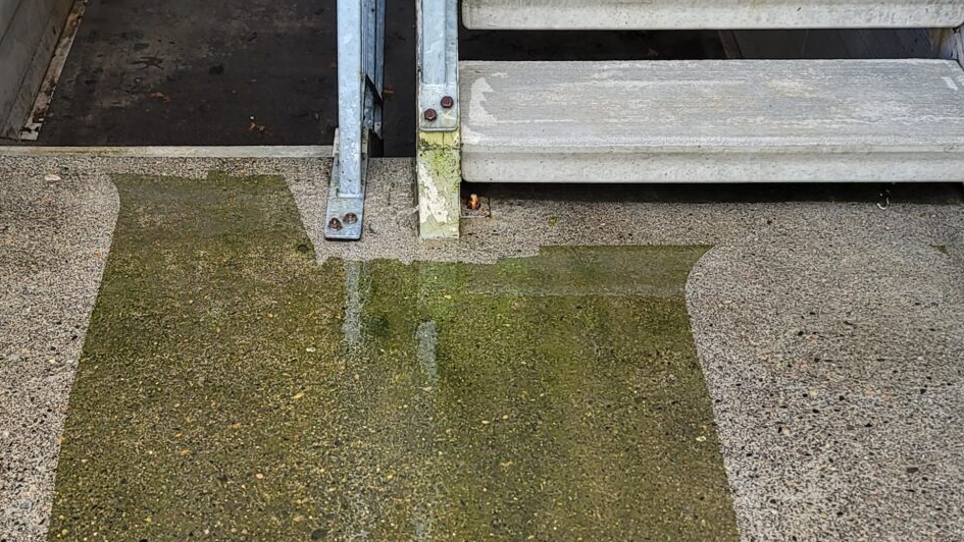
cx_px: 371
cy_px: 371
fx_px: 1508
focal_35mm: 59
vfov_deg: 20.3
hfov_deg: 35.3
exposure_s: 1/120
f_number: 1.8
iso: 50
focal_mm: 7
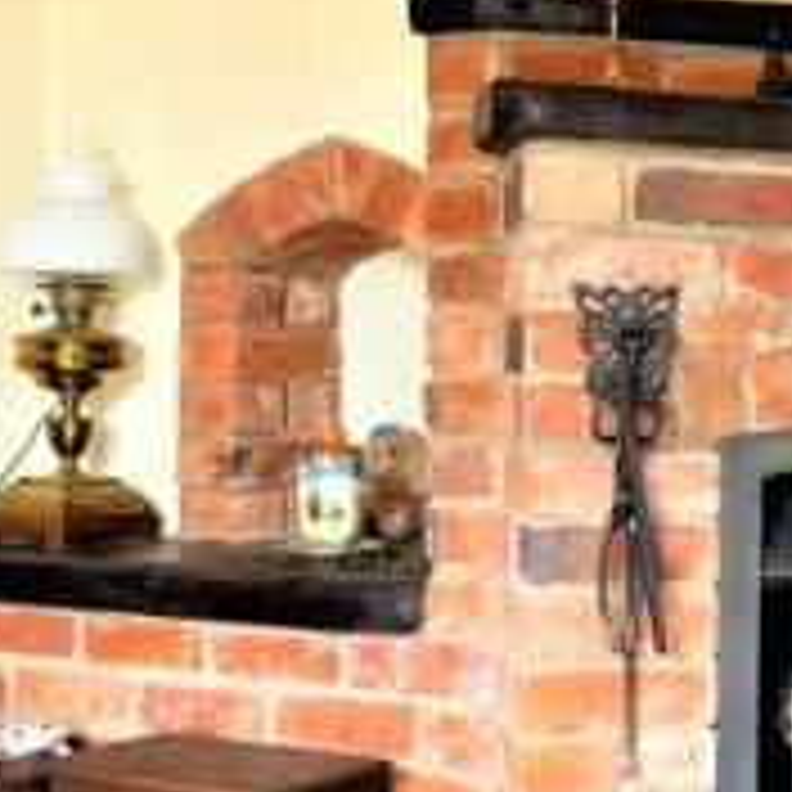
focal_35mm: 76
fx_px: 1967
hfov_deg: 21.4
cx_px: 916
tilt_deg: -0.3
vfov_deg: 22.8
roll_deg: -0.8
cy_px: 376
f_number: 1.5
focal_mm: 5.7
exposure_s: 1/121
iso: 100
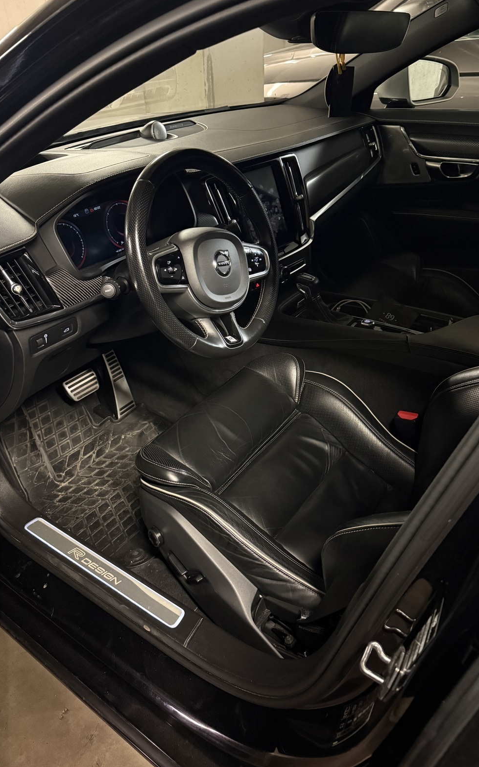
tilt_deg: -34.7
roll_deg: +1.7
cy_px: 389
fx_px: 543
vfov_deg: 70.4
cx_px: 242
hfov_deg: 47.6
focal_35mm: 26
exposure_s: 1/25
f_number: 1.78
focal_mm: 6.76
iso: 1250
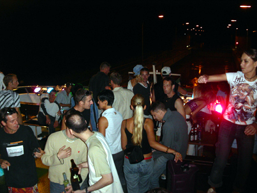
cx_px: 128
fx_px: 282
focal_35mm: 38
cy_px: 96
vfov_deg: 37.7
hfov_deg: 49.0
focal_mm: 7.8
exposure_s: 1/30
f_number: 2.8
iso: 200
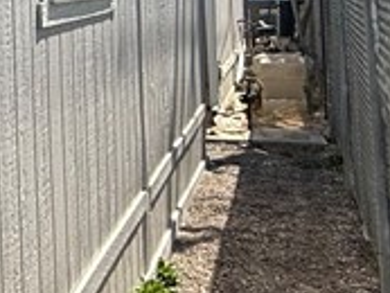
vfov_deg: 17.5
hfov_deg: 17.6
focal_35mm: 83
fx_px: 936
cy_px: 18
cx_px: -365
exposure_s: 1/1745
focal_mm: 2.22
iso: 50
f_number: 2.2
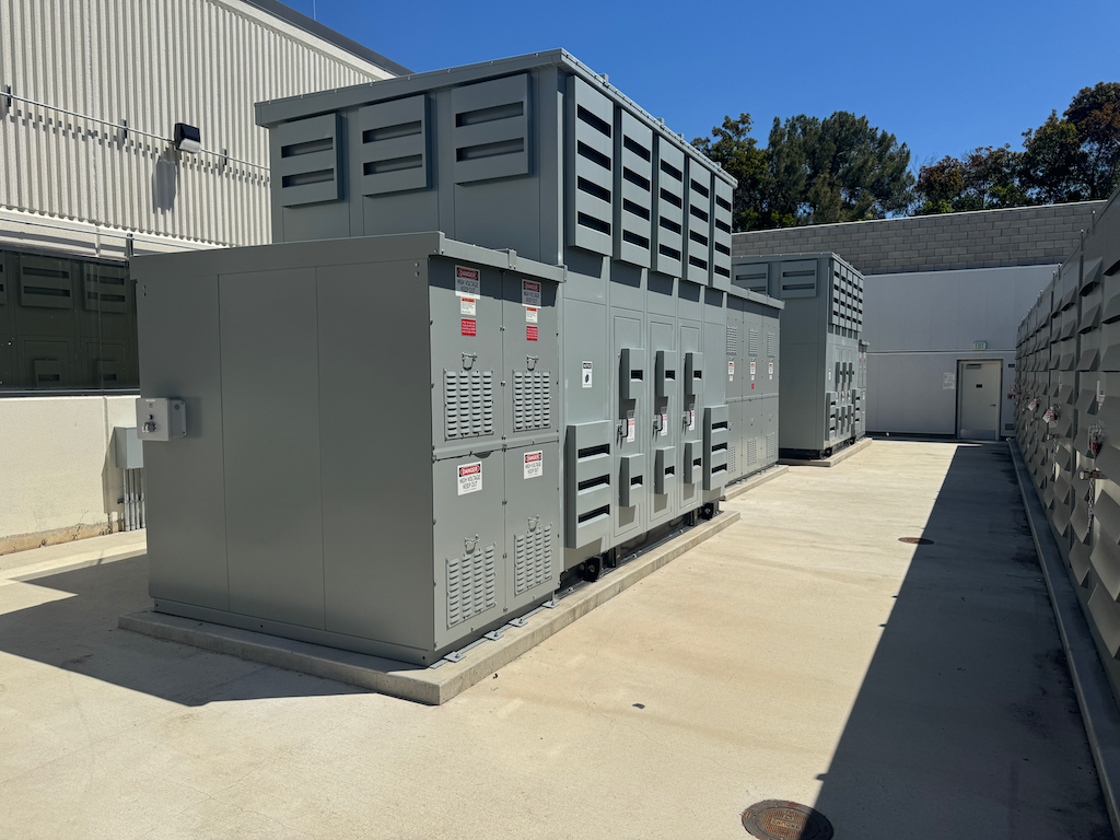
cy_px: 420
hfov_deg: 71.6
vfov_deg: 56.8
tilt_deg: -5.1
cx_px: 560
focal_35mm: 24
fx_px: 777
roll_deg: +0.6
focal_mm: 6.76
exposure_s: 1/9009
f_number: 1.78
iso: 80
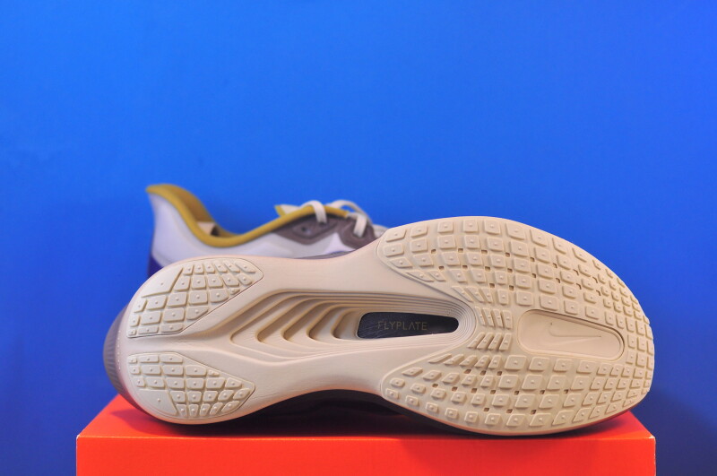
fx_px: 1492
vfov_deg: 18.1
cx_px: 358
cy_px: 238
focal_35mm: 75
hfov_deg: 27.0
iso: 250
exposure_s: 1/320
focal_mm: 50
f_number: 2.5
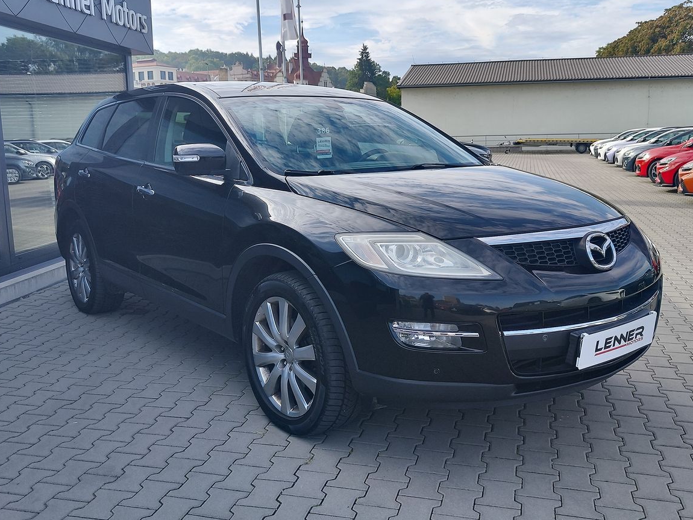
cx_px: 344
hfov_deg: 71.6
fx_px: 481
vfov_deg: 56.8
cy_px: 265
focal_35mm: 24
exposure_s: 1/764
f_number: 1.69
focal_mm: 7.01
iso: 50
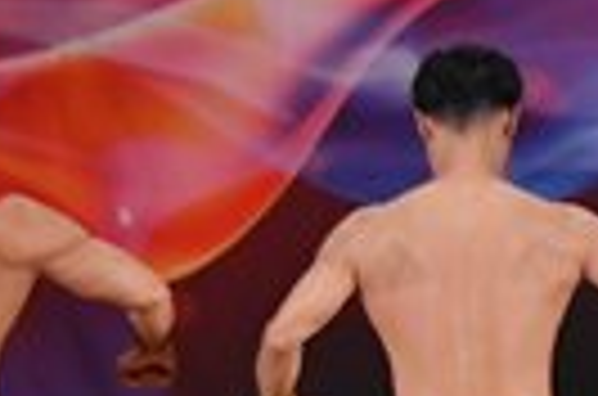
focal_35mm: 631
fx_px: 10457
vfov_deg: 2.2
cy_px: 180
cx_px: 1320
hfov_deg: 3.2
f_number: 5.6
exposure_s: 1/400
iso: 3200
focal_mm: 72
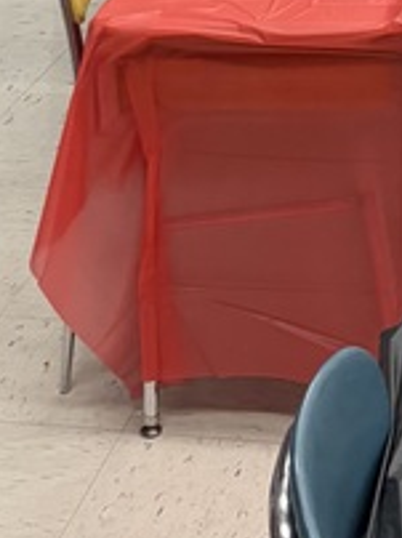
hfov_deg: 11.1
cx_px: 375
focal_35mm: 132
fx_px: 2048
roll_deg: +1.8
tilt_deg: -10.8
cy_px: -274
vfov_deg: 14.0
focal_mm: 5.96
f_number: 1.6
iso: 160
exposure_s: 1/120
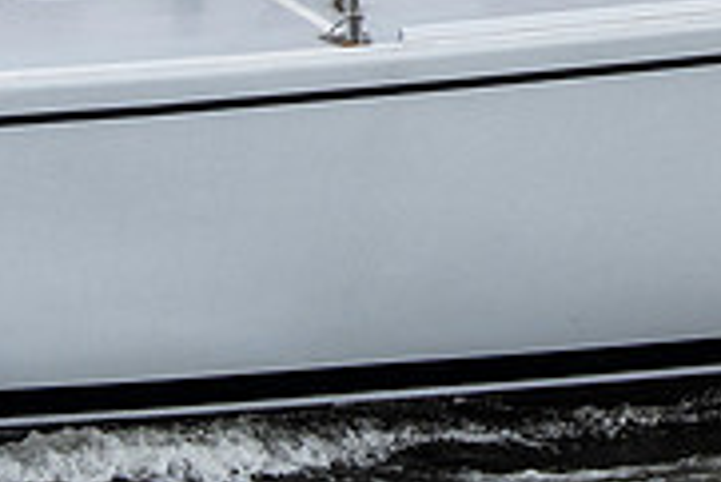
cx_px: 781
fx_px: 4971
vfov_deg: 5.5
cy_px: -400
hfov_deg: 8.2
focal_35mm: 248
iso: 400
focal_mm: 40
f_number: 5
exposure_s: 1/1600
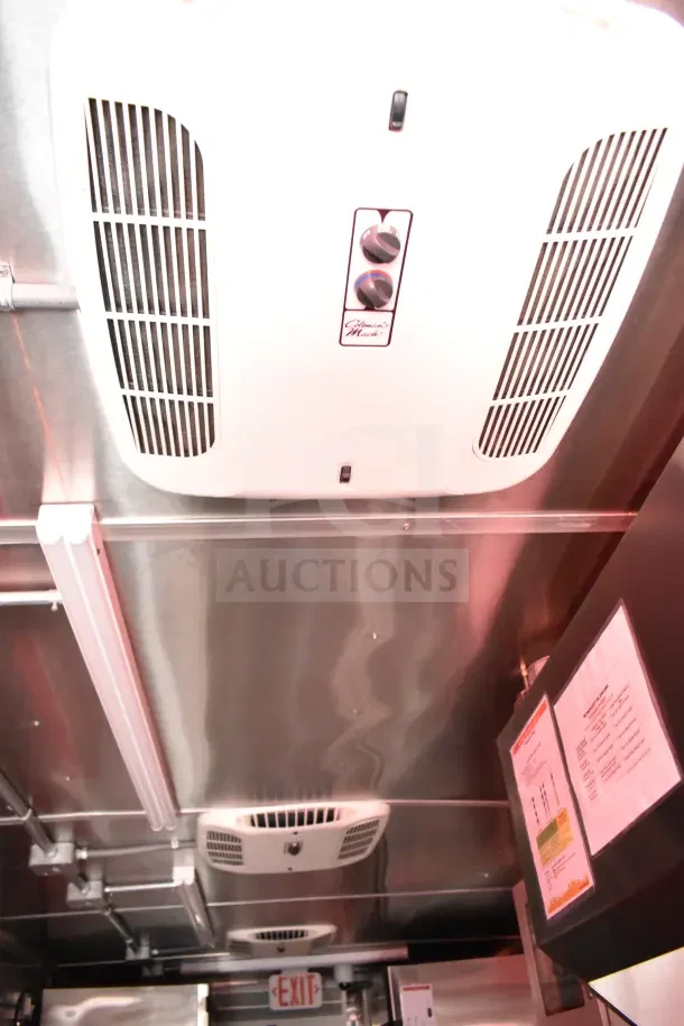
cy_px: 513
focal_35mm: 27
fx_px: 769
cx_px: 342
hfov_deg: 47.9
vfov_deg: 67.4
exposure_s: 1/80
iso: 6400
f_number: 4.5
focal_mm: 18
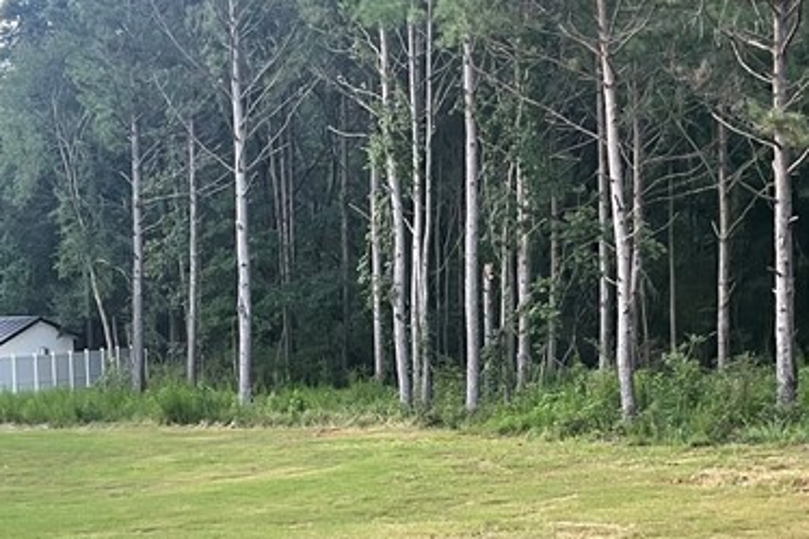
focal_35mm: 74
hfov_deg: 27.3
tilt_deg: -5.0
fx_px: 1662
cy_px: 416
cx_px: 510
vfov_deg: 18.3
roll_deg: +2.0
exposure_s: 1/60
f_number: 1.6
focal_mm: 4.2
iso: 80
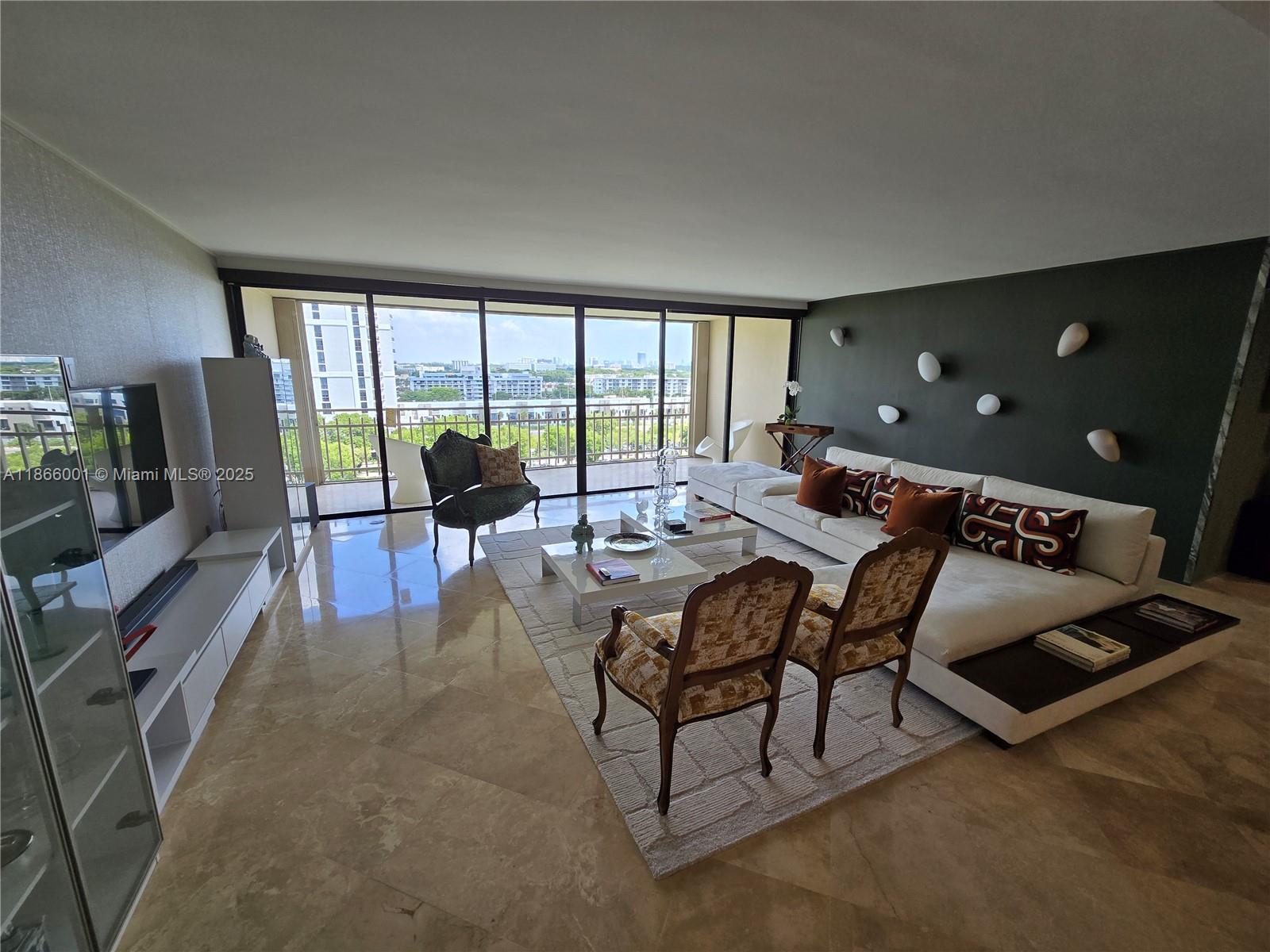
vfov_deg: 89.9
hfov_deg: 106.2
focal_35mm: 13
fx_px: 477
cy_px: 476
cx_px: 635
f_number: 2.2
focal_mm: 2.2
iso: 50
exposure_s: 1/218
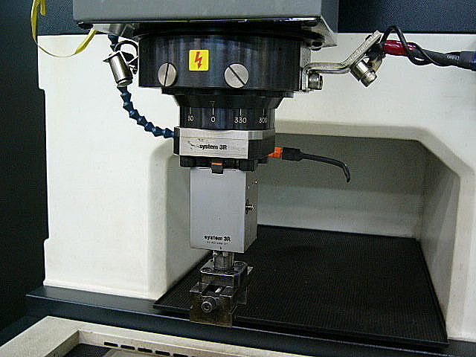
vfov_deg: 40.7
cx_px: 238
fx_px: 481
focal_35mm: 35
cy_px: 178
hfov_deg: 52.6
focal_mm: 5.8
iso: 200
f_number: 2.8
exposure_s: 1/13
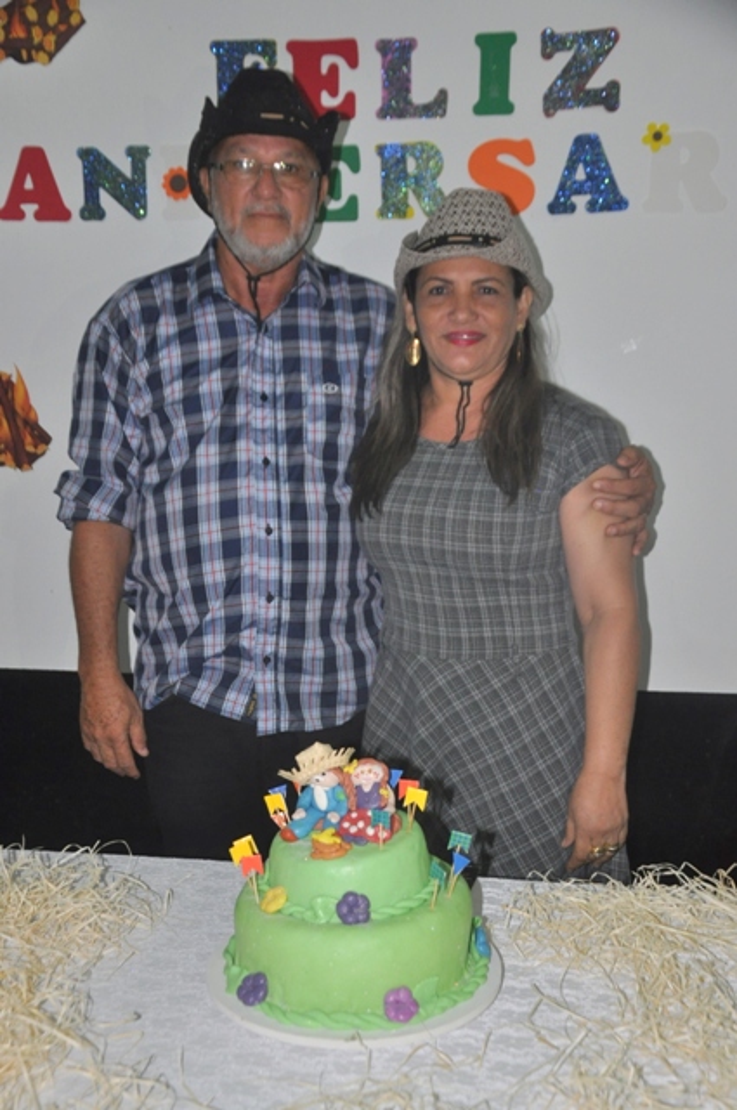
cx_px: 368
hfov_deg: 29.8
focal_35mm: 45
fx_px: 1386
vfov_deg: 43.7
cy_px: 555
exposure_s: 1/60
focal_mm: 30
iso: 1000
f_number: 4.2
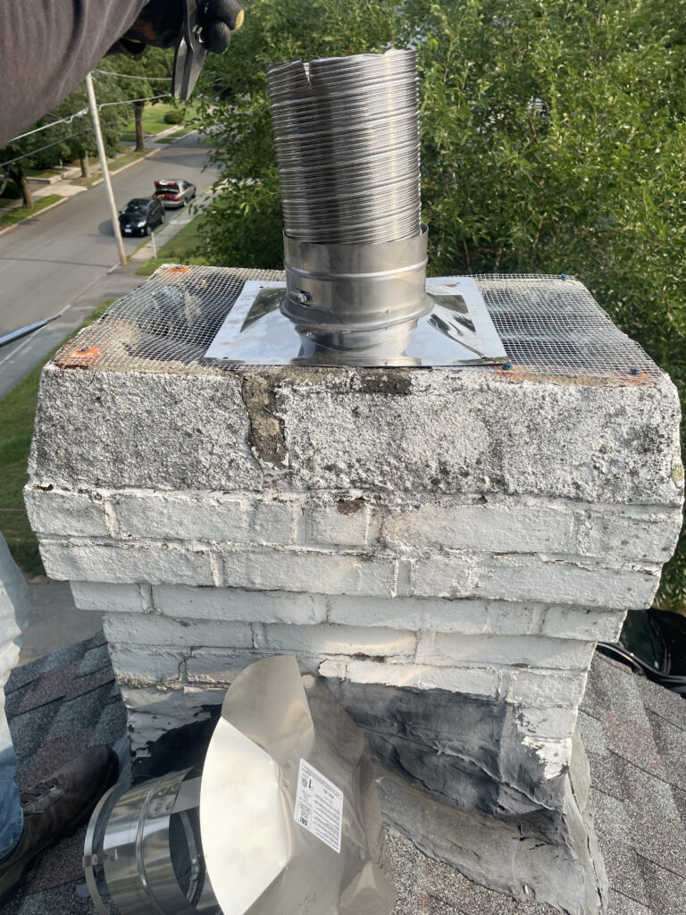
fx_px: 687
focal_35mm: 26
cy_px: 458
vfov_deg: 67.3
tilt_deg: -28.6
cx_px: 343
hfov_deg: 53.1
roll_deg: +2.4
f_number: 1.6
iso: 32
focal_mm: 4.2
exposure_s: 1/2020
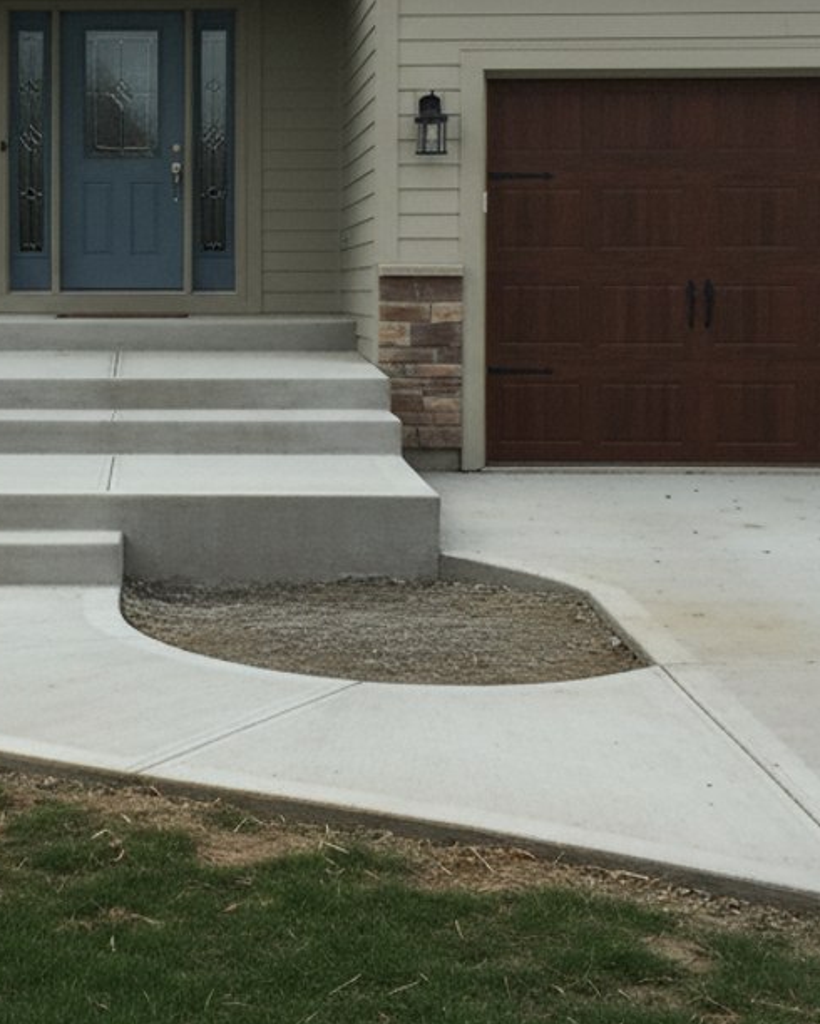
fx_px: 1334
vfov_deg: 41.4
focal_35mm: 44
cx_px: 70
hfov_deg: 32.3
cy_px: 336
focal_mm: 6.4
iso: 1274
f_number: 1.8
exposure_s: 1/671
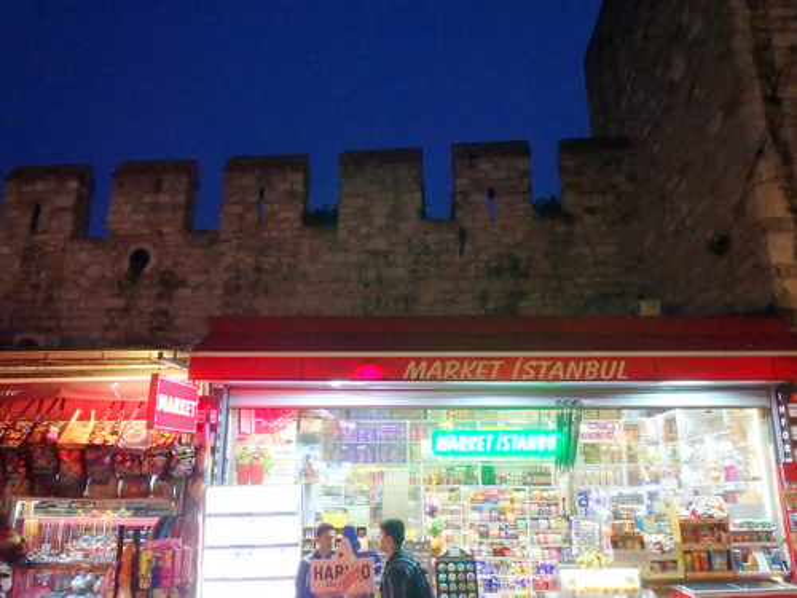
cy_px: 299
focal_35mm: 28
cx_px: 398
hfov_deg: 63.4
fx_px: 645
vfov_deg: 49.7
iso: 800
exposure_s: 1/30
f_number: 3.9
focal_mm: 5
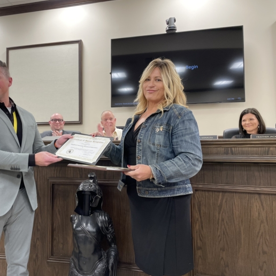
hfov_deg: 51.5
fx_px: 280
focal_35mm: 31
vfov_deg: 52.5
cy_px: 138
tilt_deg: +2.3
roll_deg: -0.3
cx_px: 91
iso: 80
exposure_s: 1/60
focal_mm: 4.2
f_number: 1.6
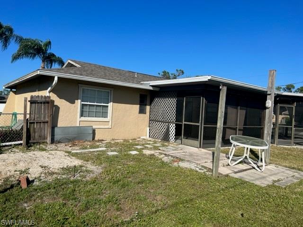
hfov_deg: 67.3
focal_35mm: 26
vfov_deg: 53.1
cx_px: 152
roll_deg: -2.7
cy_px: 114
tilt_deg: -1.0
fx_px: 228
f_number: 1.5
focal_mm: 5.7
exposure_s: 1/5587
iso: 50
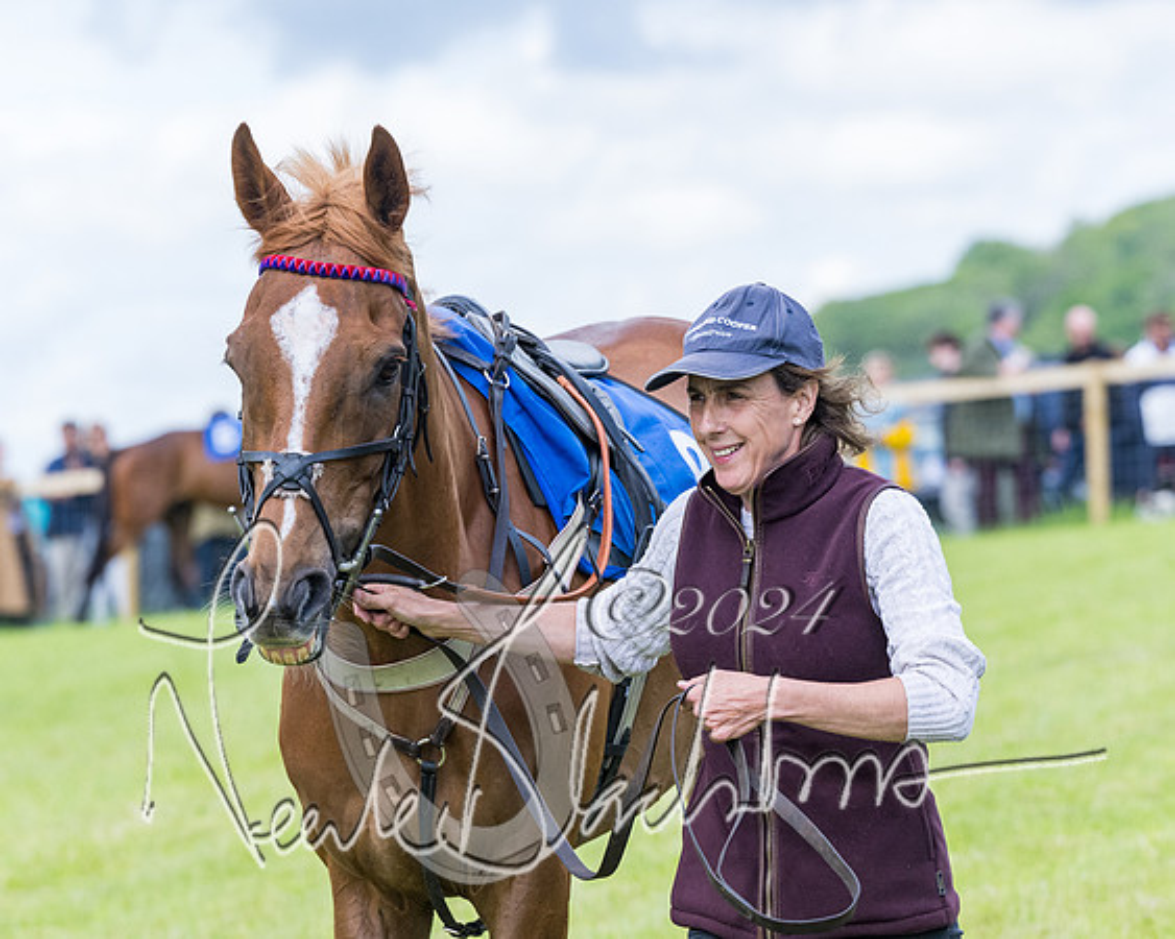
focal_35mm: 205
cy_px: 448
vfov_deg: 7.5
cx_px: 556
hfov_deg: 9.4
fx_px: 7121
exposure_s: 1/4000
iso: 800
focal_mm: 115
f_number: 4
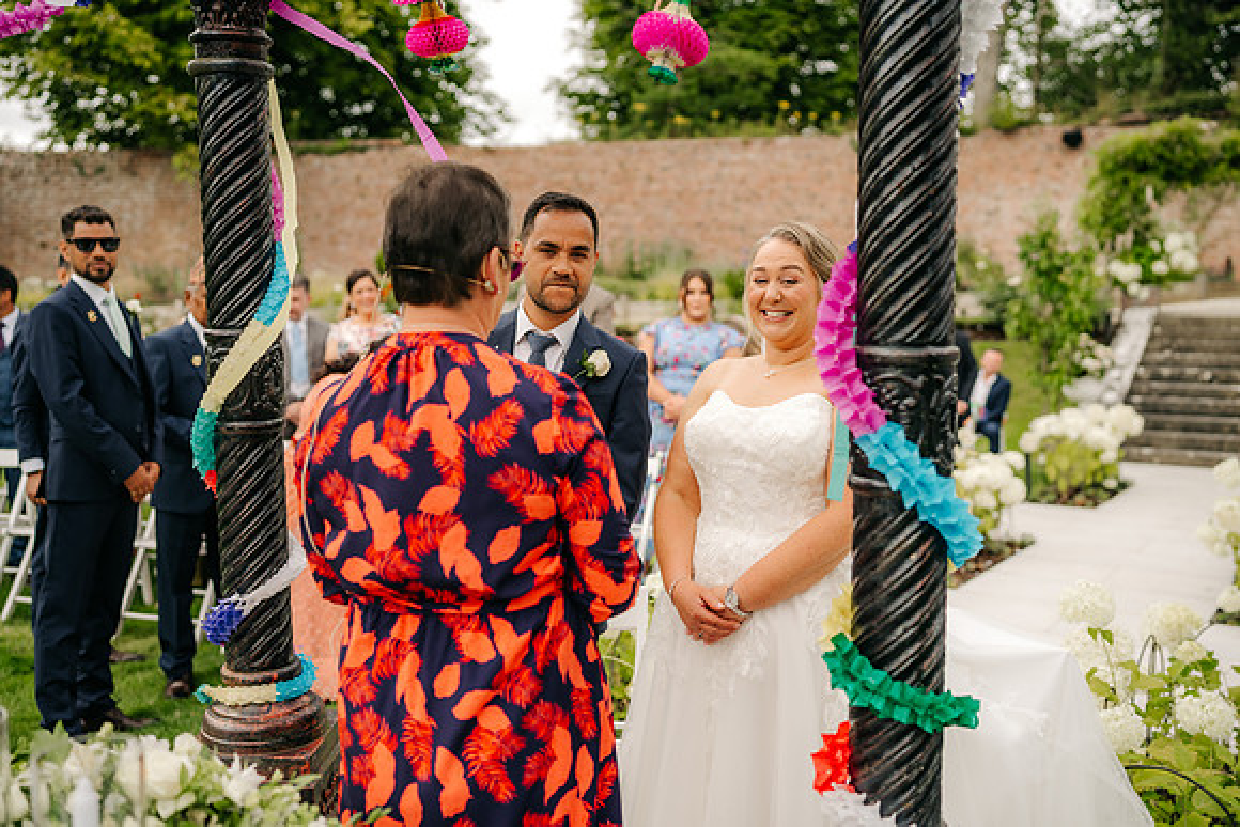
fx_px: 1206
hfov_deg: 54.4
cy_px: 414
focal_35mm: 35
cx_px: 620
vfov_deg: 37.9
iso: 100
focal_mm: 35
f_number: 2
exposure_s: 1/2000
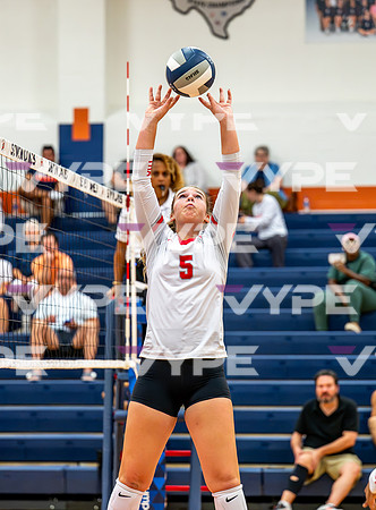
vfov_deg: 13.8
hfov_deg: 10.2
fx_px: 2105
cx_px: 175
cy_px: 244
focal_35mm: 144
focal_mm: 93
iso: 2800
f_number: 2.8
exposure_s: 1/800
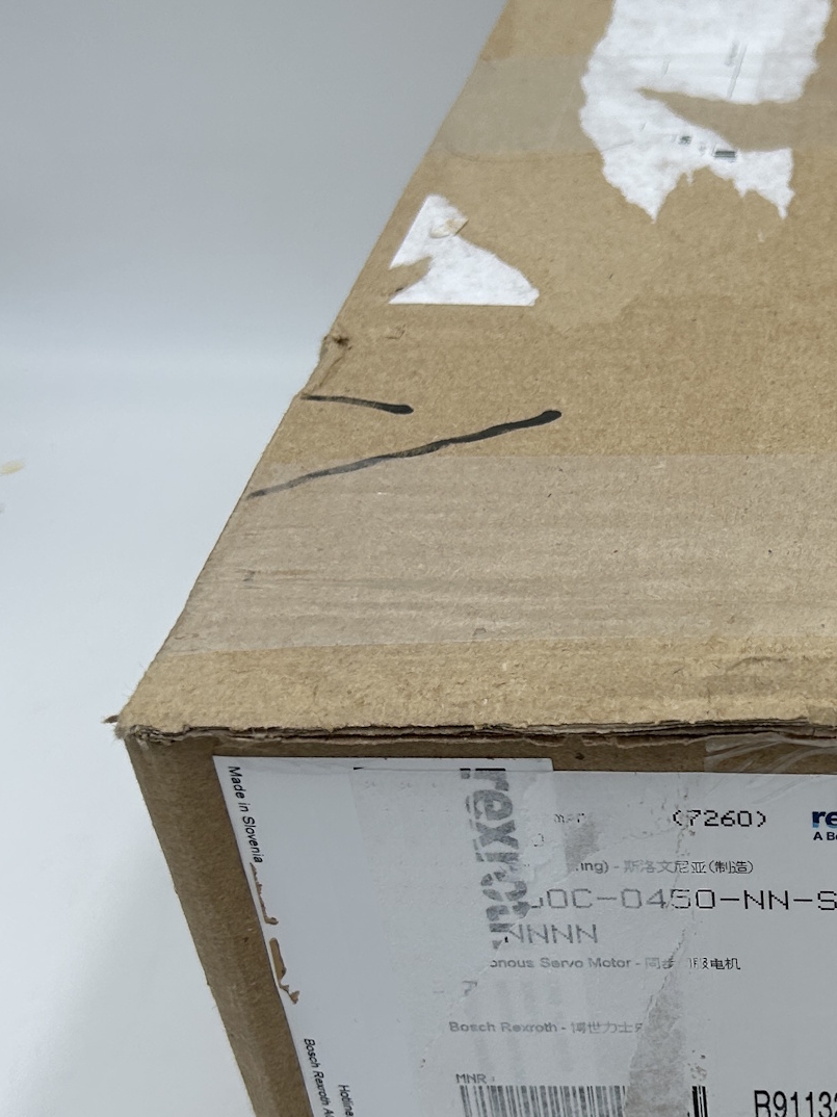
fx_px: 2000
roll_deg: -0.5
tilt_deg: -39.8
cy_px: 824
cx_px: 937
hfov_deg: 22.2
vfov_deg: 30.7
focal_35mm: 62
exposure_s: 1/601
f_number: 1.5
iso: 50
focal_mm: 5.7
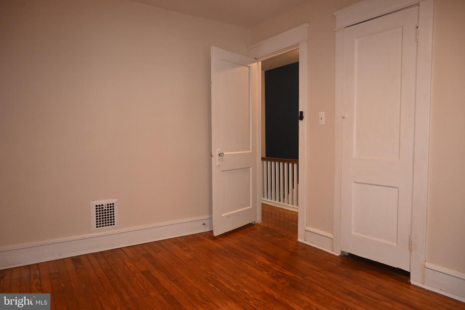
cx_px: 232
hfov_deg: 73.7
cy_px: 155
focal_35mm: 24
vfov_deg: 53.1
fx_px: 310
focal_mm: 16
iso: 500
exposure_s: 1/60
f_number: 3.5
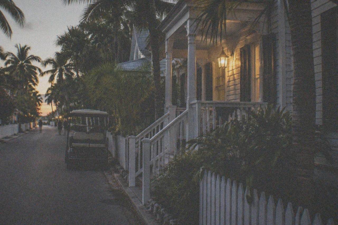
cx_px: 169
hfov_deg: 54.4
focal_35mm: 35
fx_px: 329
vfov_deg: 37.8
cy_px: 112
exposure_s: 1/320
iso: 6400
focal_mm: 35
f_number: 2.5
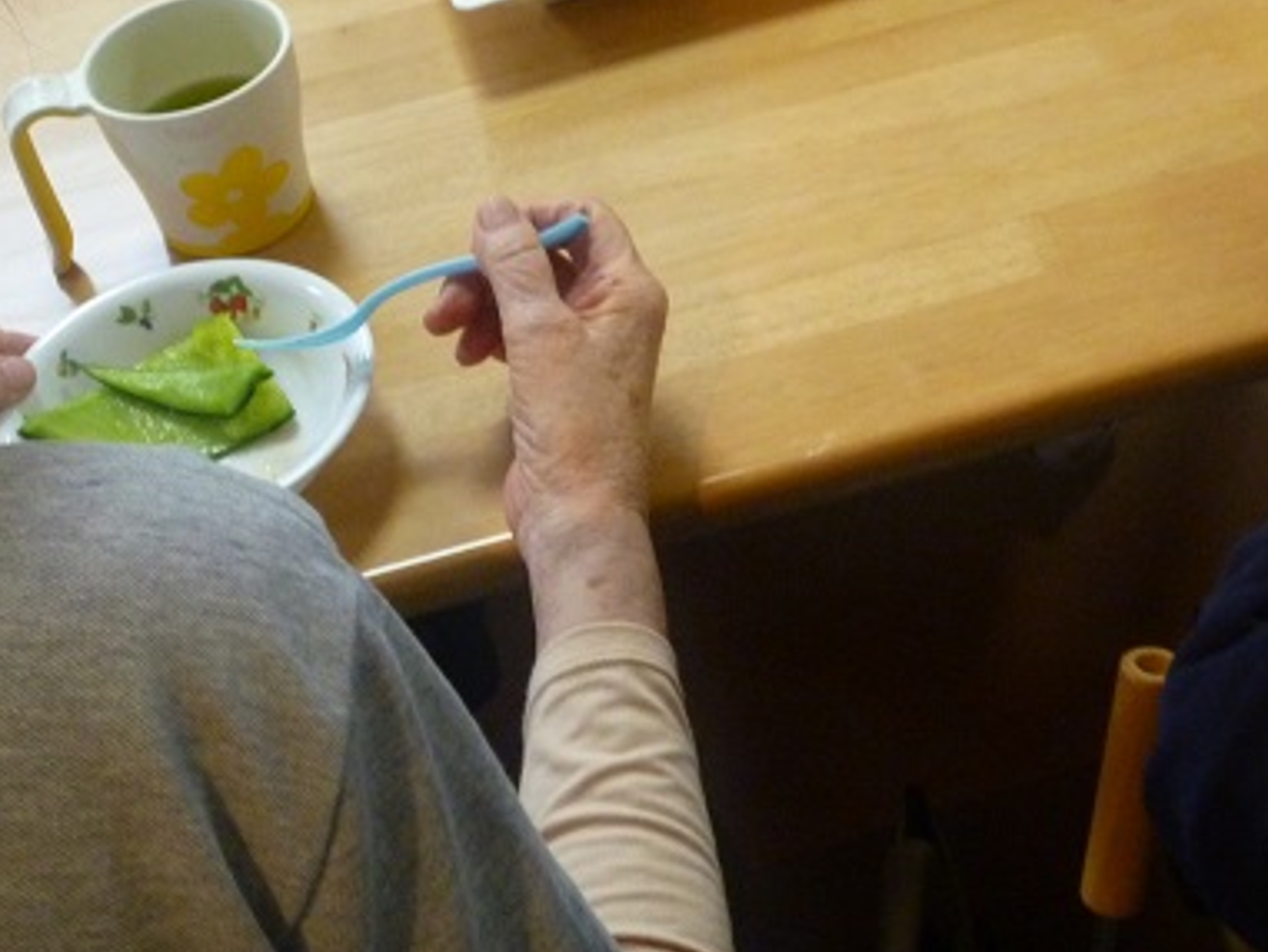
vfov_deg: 18.6
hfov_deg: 24.6
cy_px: 330
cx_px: 825
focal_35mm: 79
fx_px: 2895
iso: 400
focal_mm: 8.3
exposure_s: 1/20
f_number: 4.3
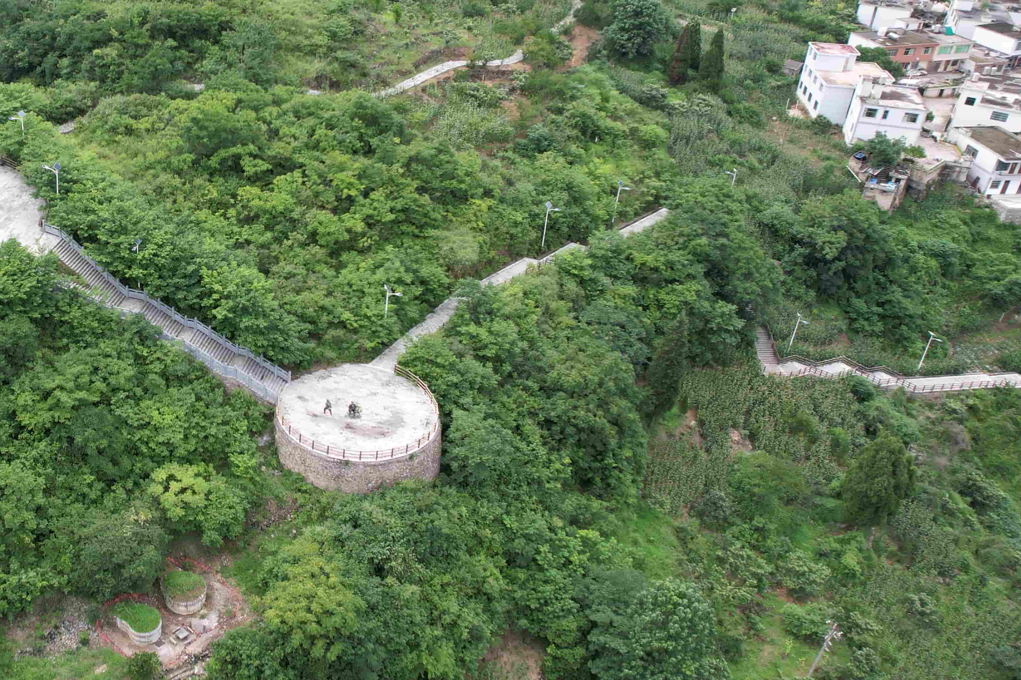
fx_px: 1049
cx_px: 216
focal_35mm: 37
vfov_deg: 35.8
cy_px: 275
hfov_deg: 49.1
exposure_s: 1/500
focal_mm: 8.38
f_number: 2.8
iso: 100
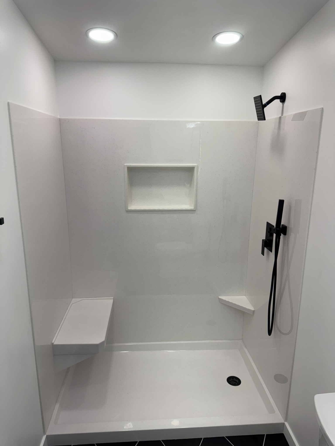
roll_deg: -0.3
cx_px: 168
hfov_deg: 56.8
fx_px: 310
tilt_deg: -13.3
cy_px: 223
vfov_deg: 71.6
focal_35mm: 24
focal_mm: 6.76
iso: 80
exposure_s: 1/381
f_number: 1.78
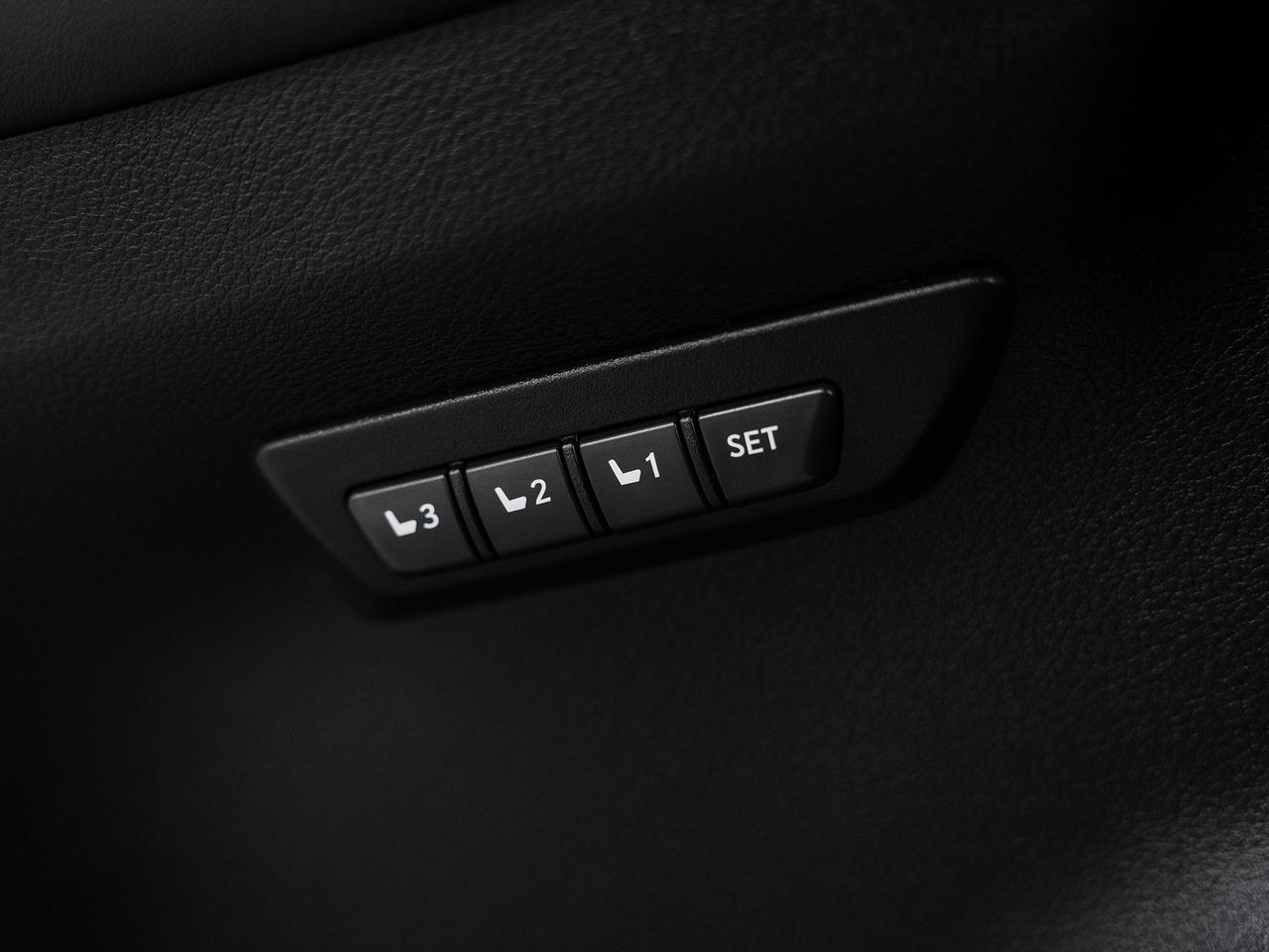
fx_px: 1681
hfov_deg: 41.4
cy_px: 476
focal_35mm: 46
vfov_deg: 31.6
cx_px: 634
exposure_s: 1/60
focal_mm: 42.4
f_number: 3.2
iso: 1000
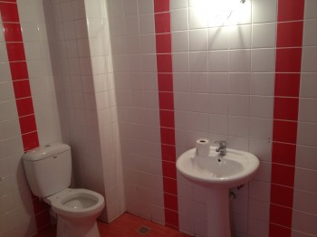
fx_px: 320
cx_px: 158
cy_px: 118
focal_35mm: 35
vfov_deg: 40.7
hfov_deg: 52.7
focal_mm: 4.28
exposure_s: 1/20
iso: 100
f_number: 2.4
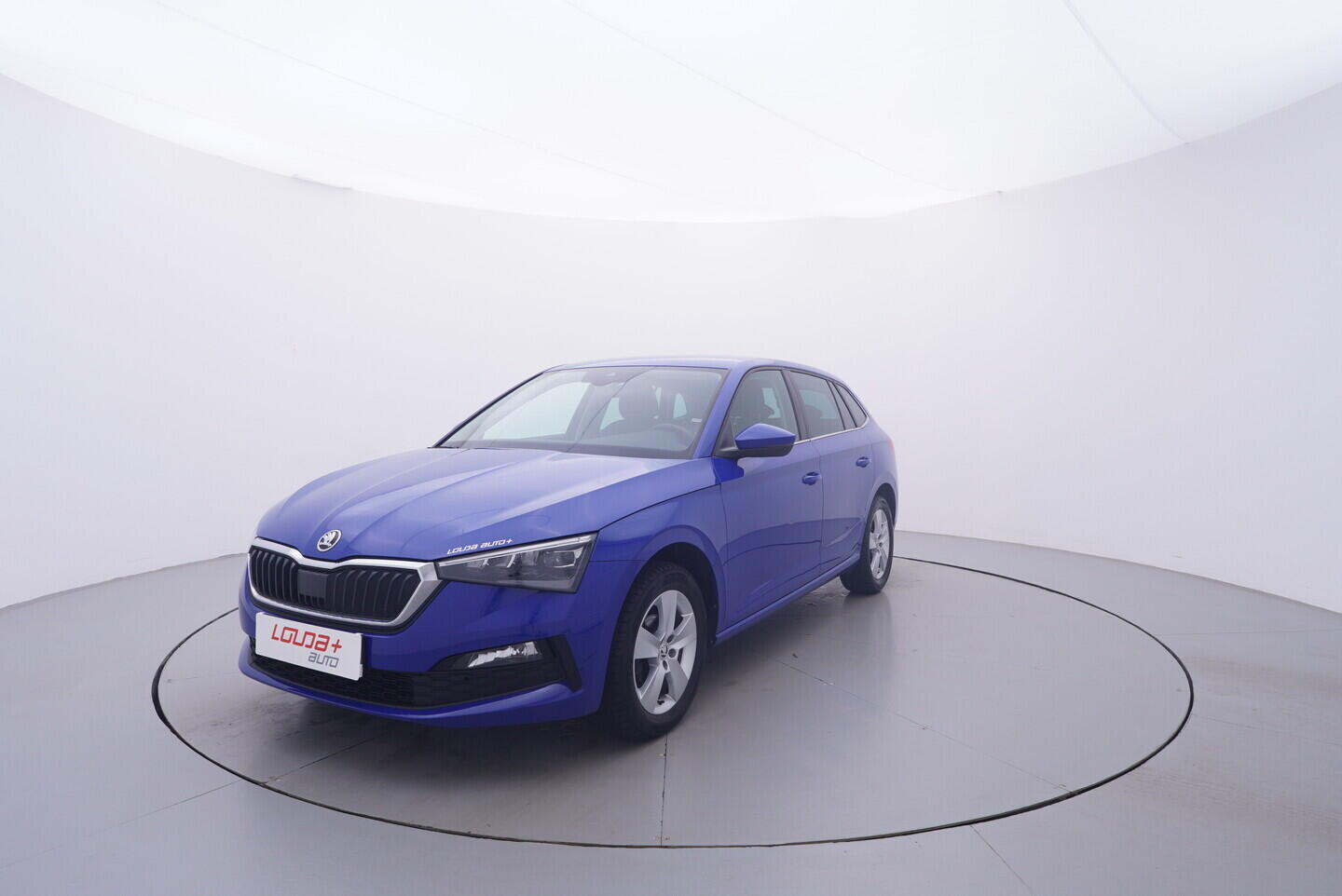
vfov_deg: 56.2
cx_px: 671
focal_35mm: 22
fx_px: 839
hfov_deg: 77.3
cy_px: 448
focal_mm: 15
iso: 200
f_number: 5
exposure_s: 1/80
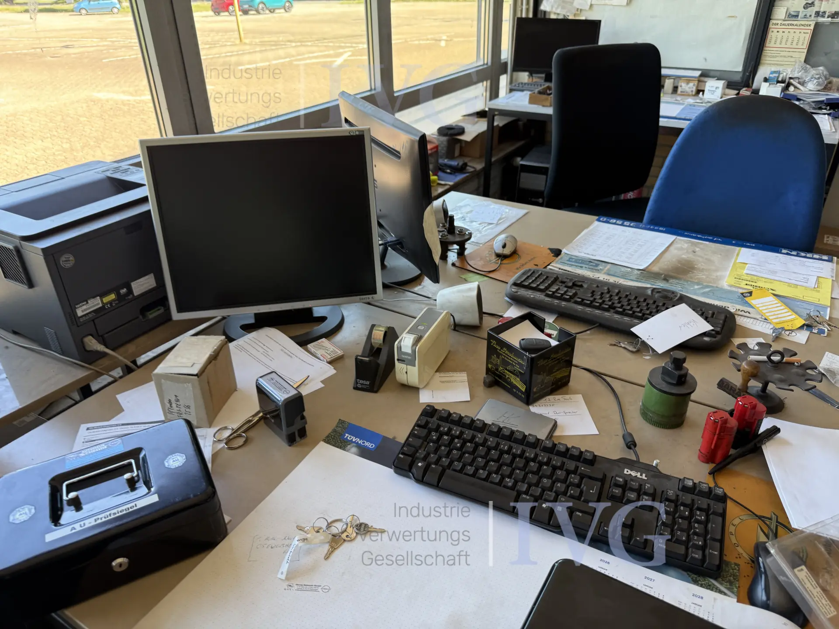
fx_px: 582
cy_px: 314
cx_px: 420
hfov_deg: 71.6
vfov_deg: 56.8
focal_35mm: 24
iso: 125
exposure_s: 1/121
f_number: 1.78
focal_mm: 6.76
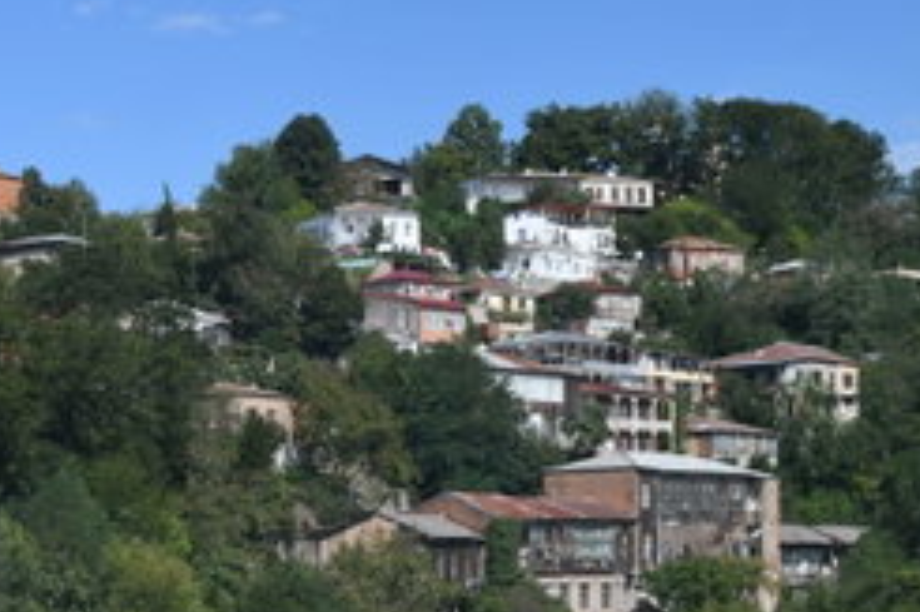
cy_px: 411
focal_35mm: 98
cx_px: 571
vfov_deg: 13.9
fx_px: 2503
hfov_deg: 20.8
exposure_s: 1/80
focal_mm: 40
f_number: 8
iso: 100
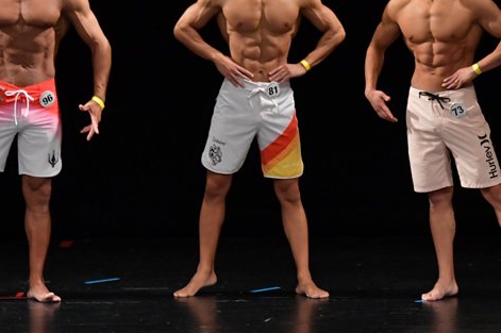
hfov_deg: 4.9
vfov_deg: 3.3
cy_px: 136
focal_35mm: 420
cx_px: 403
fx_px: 5839
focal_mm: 170
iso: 3200
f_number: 5.6
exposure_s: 1/400
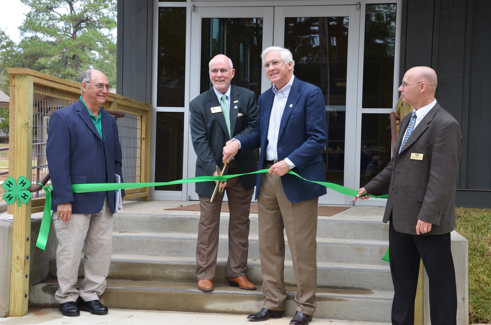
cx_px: 246
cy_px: 162
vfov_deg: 22.5
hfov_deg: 33.5
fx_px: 817
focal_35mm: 60
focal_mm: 40
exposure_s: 1/200
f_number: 7.1
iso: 320
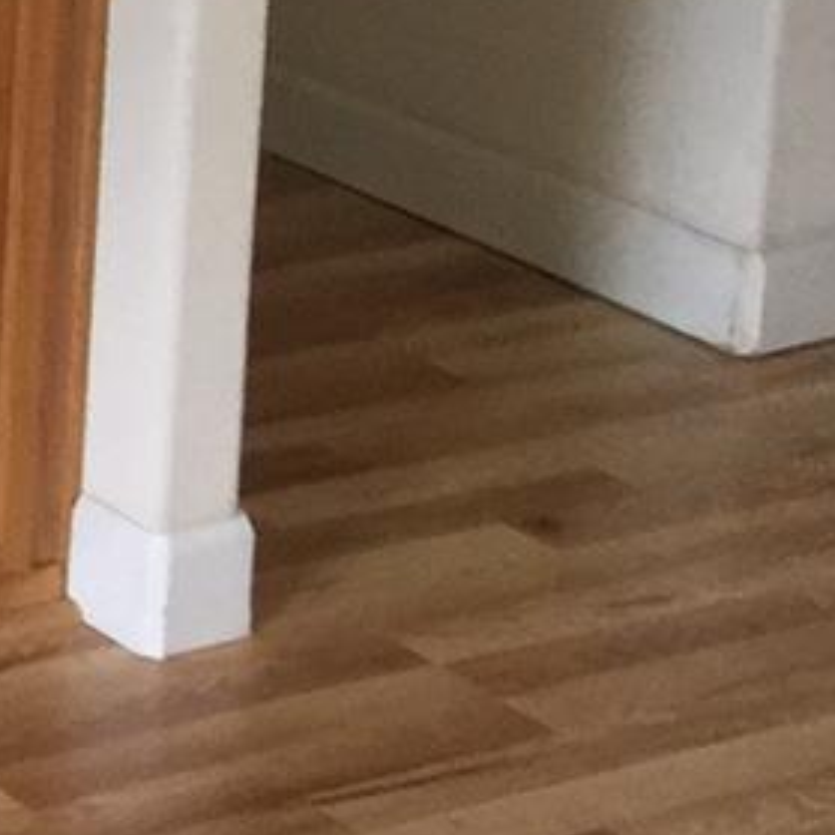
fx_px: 3766
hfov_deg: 10.7
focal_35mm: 138
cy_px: -609
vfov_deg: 11.8
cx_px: -1203
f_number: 2.2
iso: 64
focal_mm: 4.15
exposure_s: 1/15
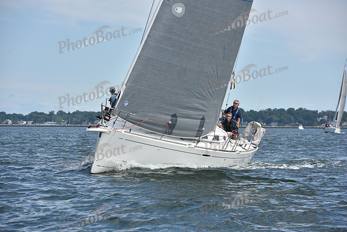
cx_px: 174
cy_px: 116
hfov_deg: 10.3
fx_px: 1928
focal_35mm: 200
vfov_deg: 6.9
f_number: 10
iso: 320
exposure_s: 1/1000
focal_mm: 200
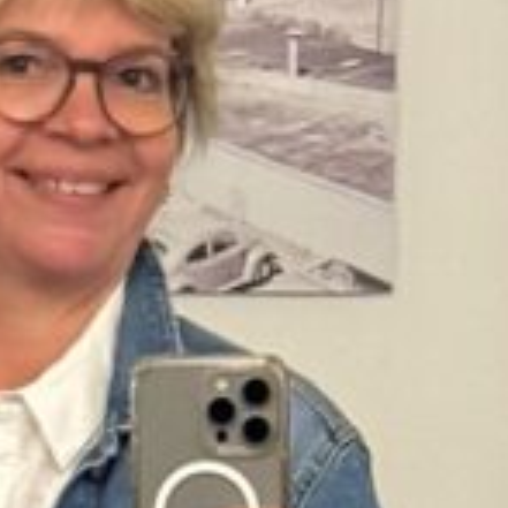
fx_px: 4898
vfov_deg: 5.7
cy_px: 1355
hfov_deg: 5.9
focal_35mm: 295
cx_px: 190
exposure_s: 1/33
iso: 400
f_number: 1.78
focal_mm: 6.76
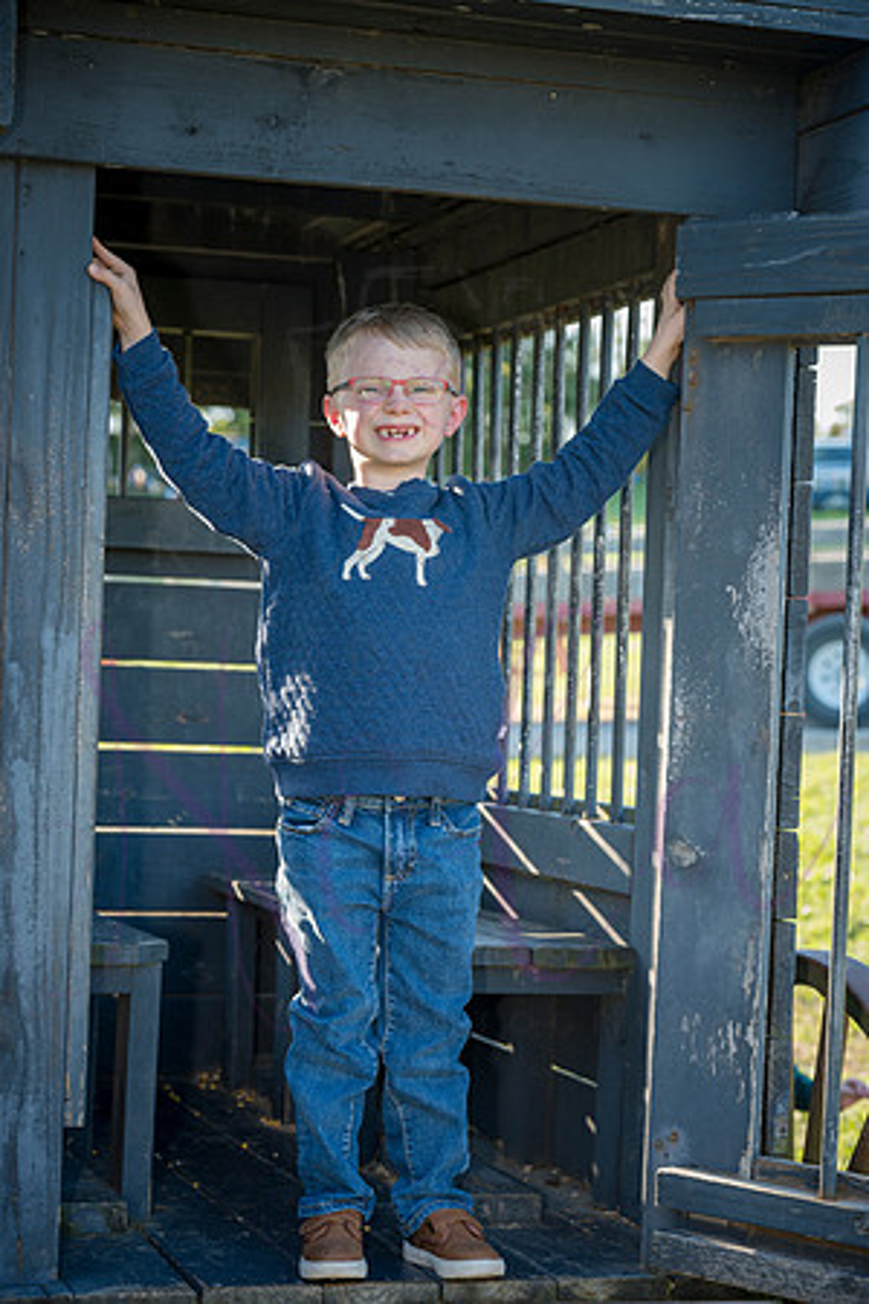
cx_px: 434
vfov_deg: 26.7
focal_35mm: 76
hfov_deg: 17.9
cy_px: 652
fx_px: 2752
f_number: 5
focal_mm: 76
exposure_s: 1/400
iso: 1000
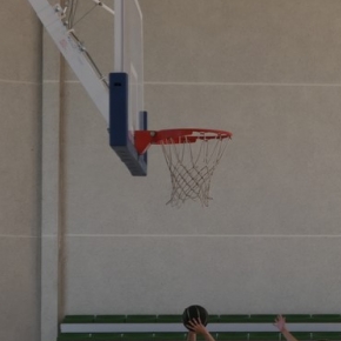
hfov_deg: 9.0
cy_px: 292
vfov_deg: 9.2
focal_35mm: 190
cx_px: 456
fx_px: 2118
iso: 125
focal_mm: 26.4
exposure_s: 1/200
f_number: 2.8
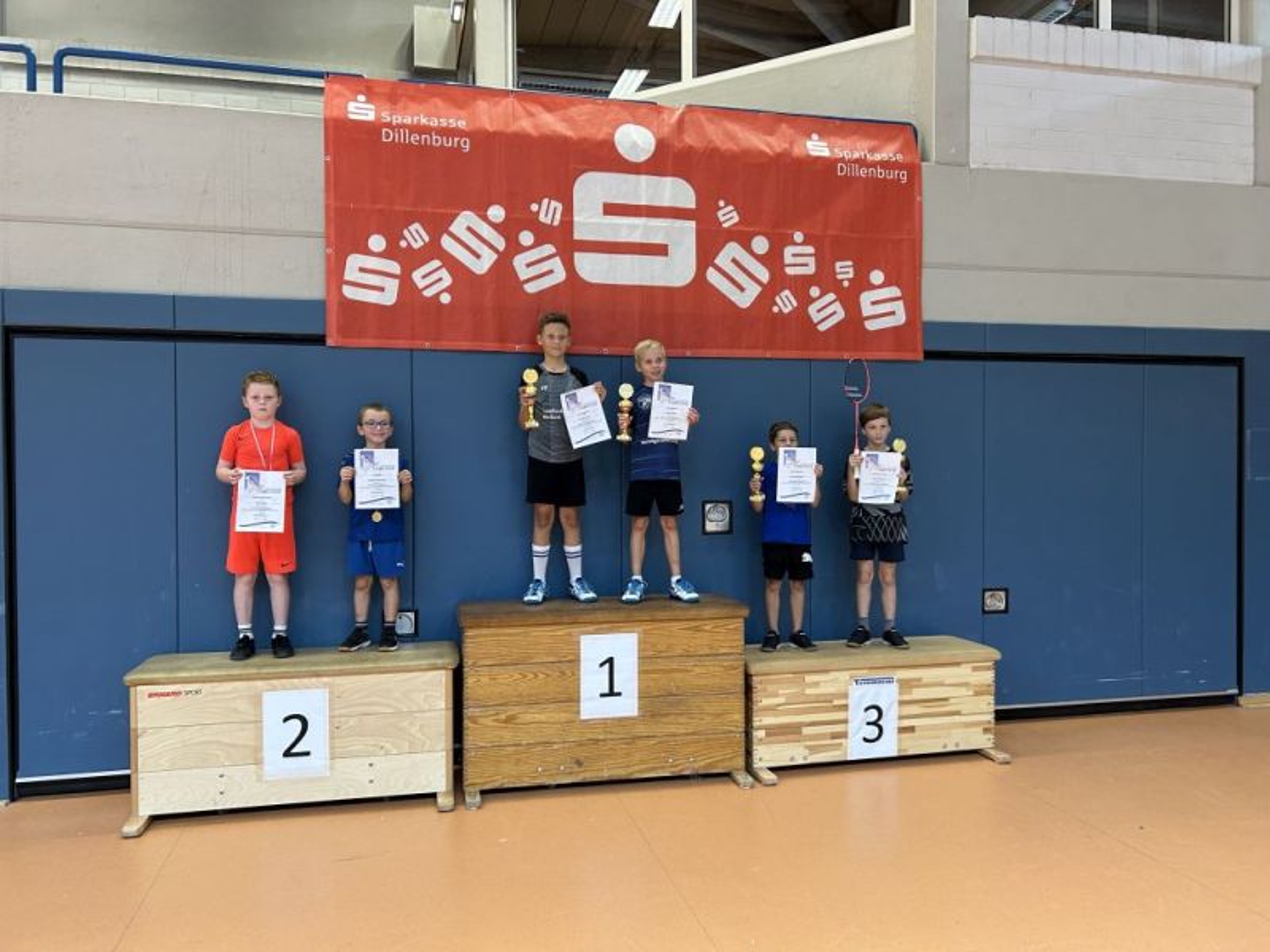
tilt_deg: -1.6
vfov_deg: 53.1
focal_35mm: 26
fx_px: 954
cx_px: 635
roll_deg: +0.4
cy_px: 476
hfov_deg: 67.3
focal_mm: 5.7
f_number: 1.5
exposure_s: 1/50
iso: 160
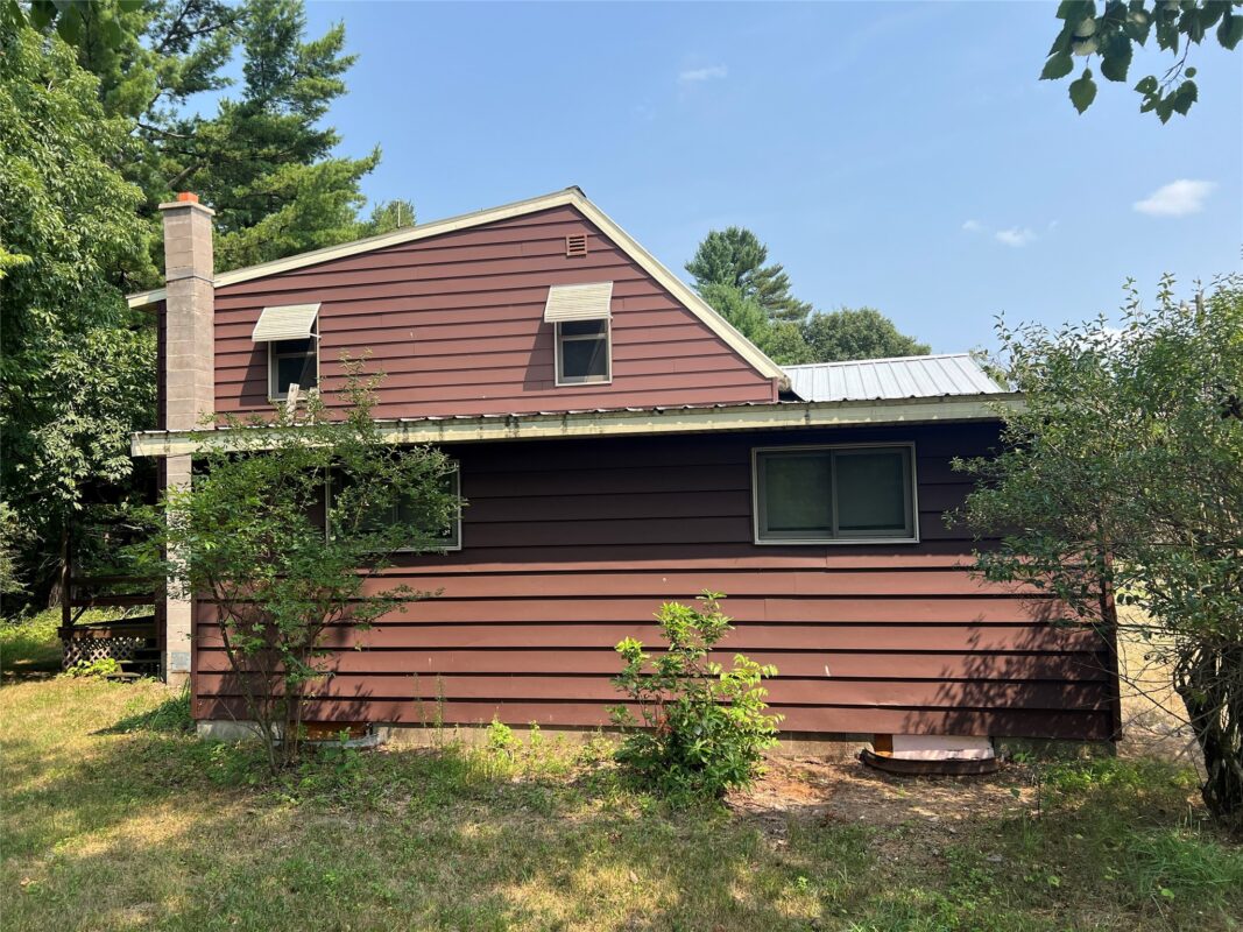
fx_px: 934
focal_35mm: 26
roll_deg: +1.5
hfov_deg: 67.3
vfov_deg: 53.1
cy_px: 466
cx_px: 622
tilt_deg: +3.2
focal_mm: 5.7
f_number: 1.5
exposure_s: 1/2353
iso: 50
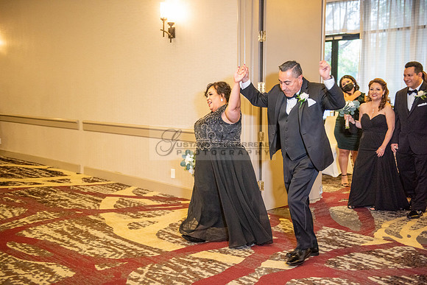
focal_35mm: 45
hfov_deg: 43.6
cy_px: 142
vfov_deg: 29.9
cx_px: 214
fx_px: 534
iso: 1600
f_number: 2.8
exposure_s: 1/125
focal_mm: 45
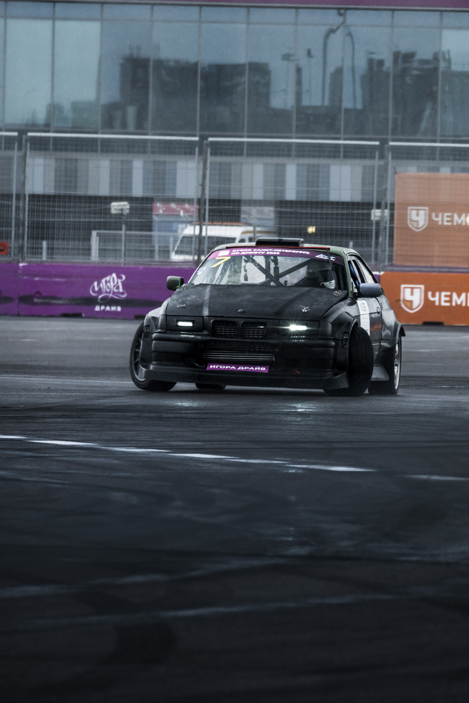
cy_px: 352
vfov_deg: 5.7
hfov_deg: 3.8
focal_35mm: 360
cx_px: 234
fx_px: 7034
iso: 1000
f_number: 6.3
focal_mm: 240
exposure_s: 1/500
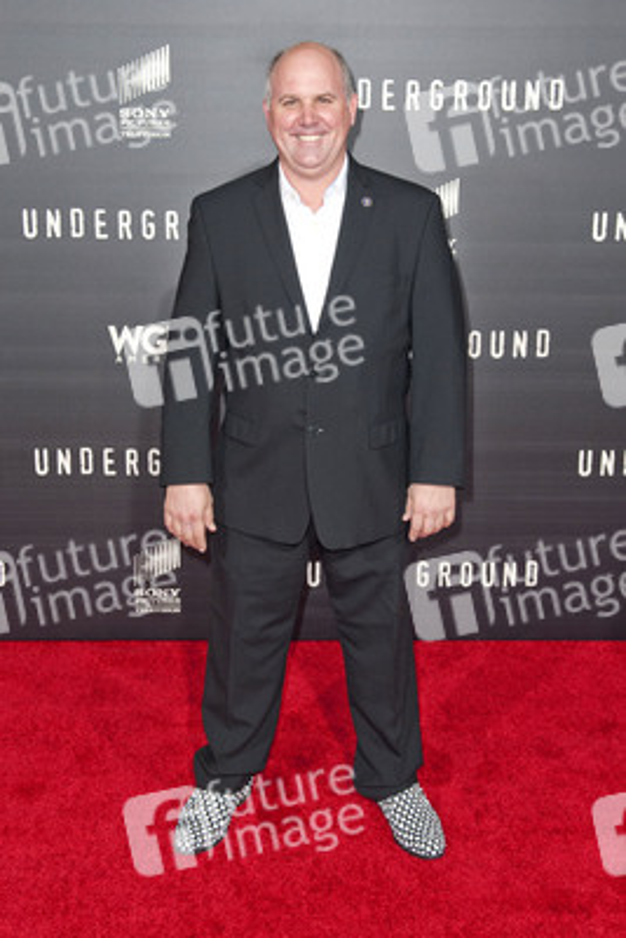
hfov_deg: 35.1
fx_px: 990
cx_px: 313
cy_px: 469
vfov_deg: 50.7
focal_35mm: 38
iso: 800
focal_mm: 38
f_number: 4.5
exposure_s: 1/400
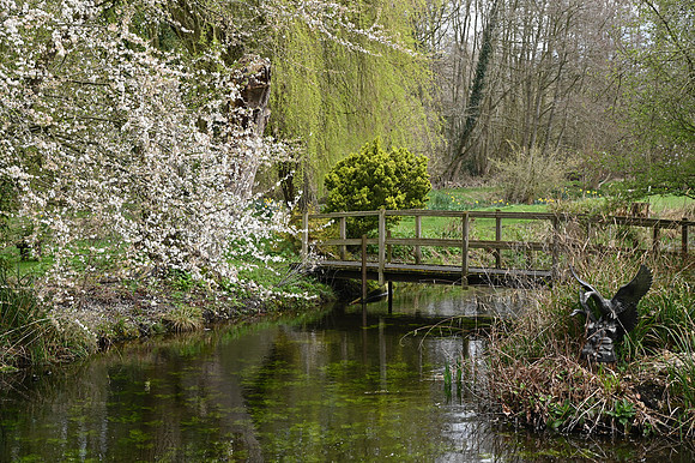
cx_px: 348
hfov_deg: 28.9
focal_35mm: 70
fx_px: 1351
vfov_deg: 19.4
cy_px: 232
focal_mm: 70
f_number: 9
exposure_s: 1/80
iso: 200
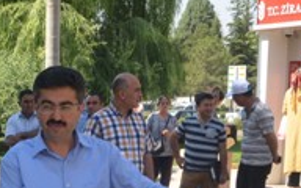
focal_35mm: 122
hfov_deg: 16.6
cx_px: -28
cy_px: 268
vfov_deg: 10.4
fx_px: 1001
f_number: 8
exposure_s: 1/250
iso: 200
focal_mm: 24
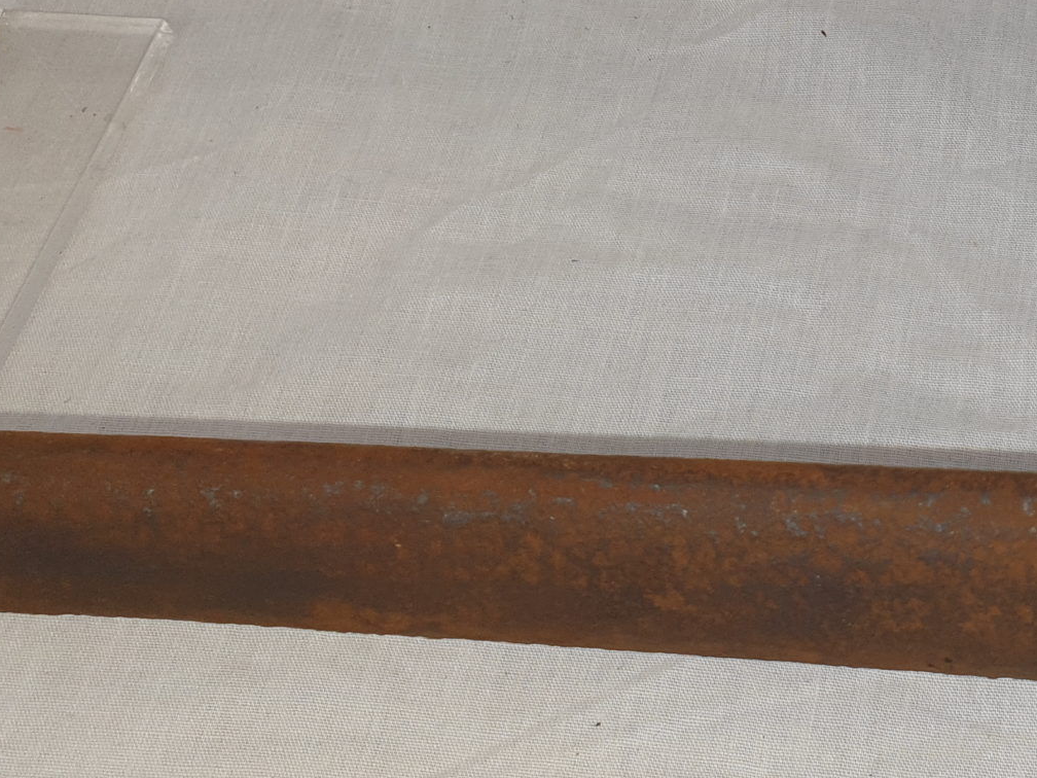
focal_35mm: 66
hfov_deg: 26.9
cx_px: 1158
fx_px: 1977
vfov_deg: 21.6
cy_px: 37
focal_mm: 4.3
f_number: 2.4
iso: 50
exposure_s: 1/166
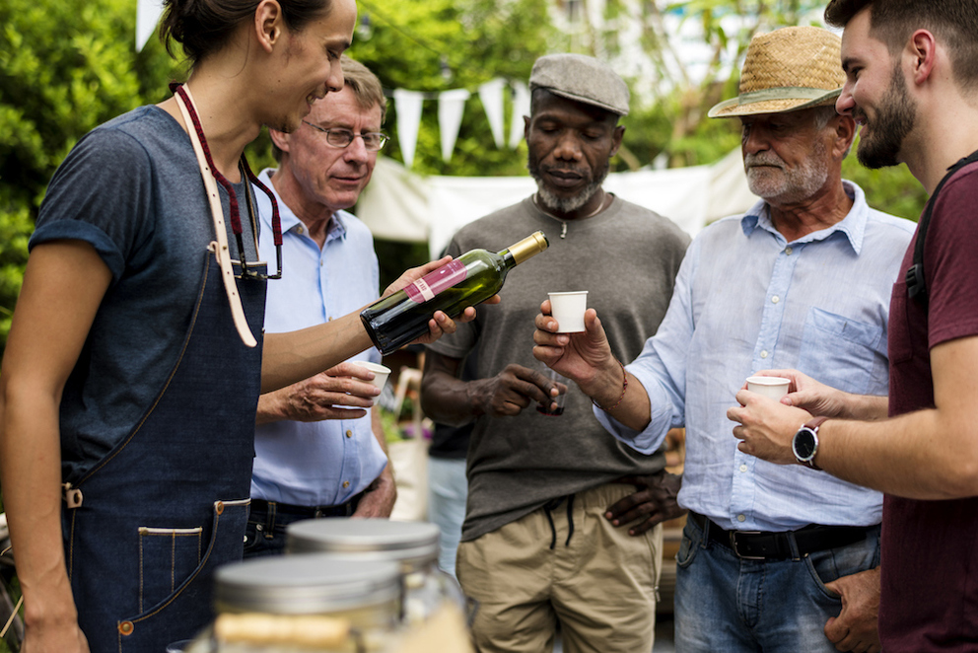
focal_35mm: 58
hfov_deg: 34.5
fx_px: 1576
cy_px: 326
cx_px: 489
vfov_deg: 23.4
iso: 100
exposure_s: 1/500
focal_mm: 58
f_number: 2.8
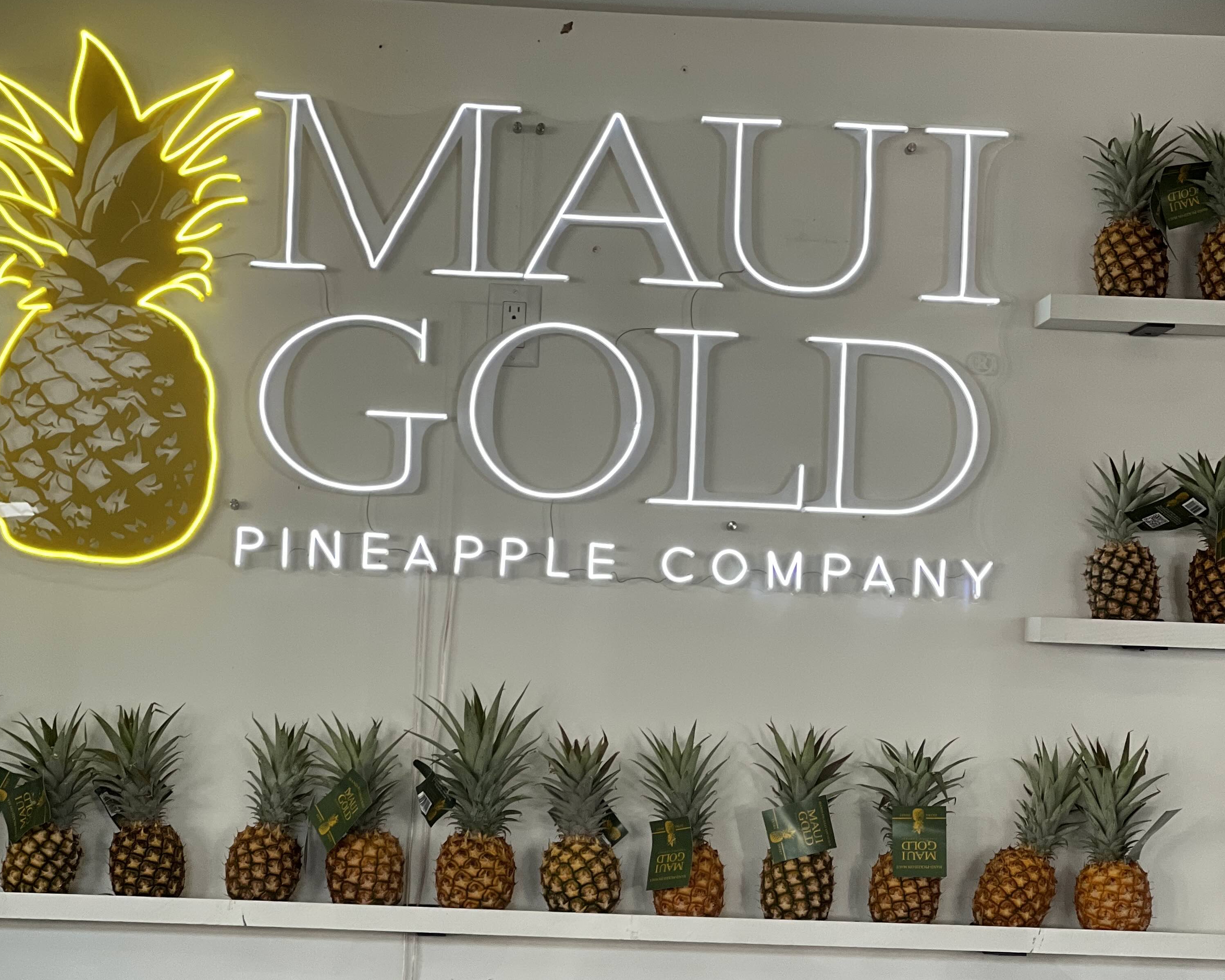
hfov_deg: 19.0
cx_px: 611
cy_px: 748
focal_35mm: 101
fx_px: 3662
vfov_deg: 15.2
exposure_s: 1/121
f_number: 2.8
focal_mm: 9
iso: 160
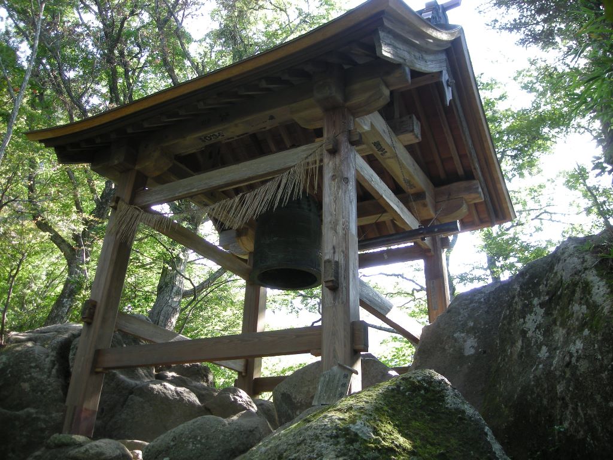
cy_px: 230
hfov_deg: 52.6
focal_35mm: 35
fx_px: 620
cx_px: 306
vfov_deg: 40.7
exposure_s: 1/59.7
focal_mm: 5.7
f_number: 2.8
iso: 54
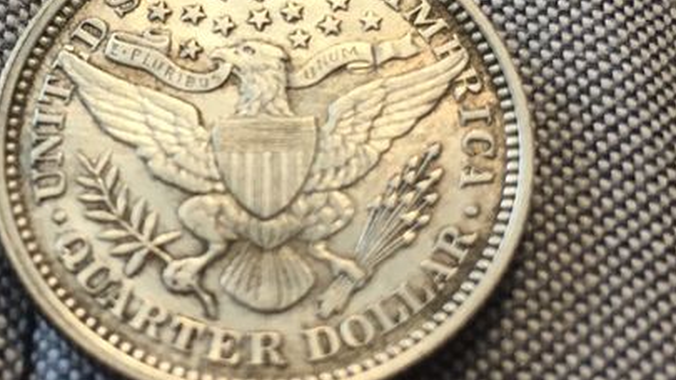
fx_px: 1398
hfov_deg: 27.1
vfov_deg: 15.3
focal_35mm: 78
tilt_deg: -60.2
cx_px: 240
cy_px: 32
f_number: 2.2
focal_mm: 4.15
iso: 64
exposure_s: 1/30
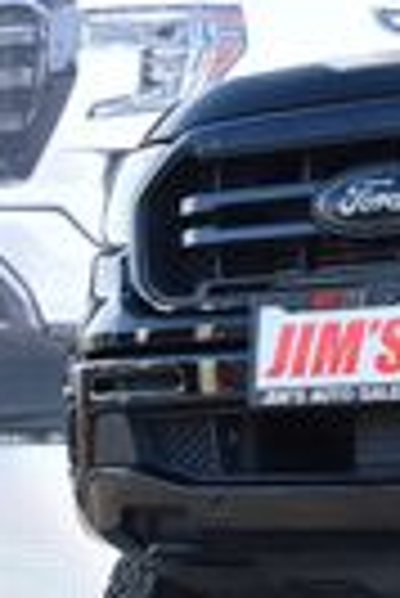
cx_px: 813
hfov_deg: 9.2
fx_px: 2319
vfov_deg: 14.7
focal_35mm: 140
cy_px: 414
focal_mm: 31
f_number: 7.1
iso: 400
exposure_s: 1/200
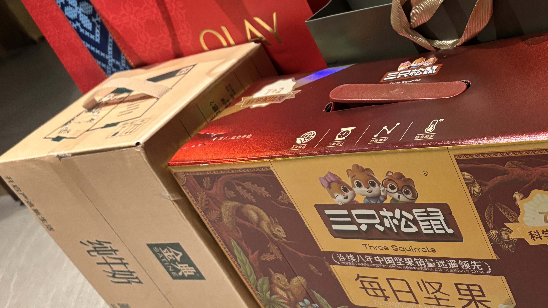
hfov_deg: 43.2
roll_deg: +24.2
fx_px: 668
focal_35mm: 46
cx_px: 409
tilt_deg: -27.7
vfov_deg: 26.0
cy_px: 138
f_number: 1.6
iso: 500
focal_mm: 5.96
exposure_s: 1/25
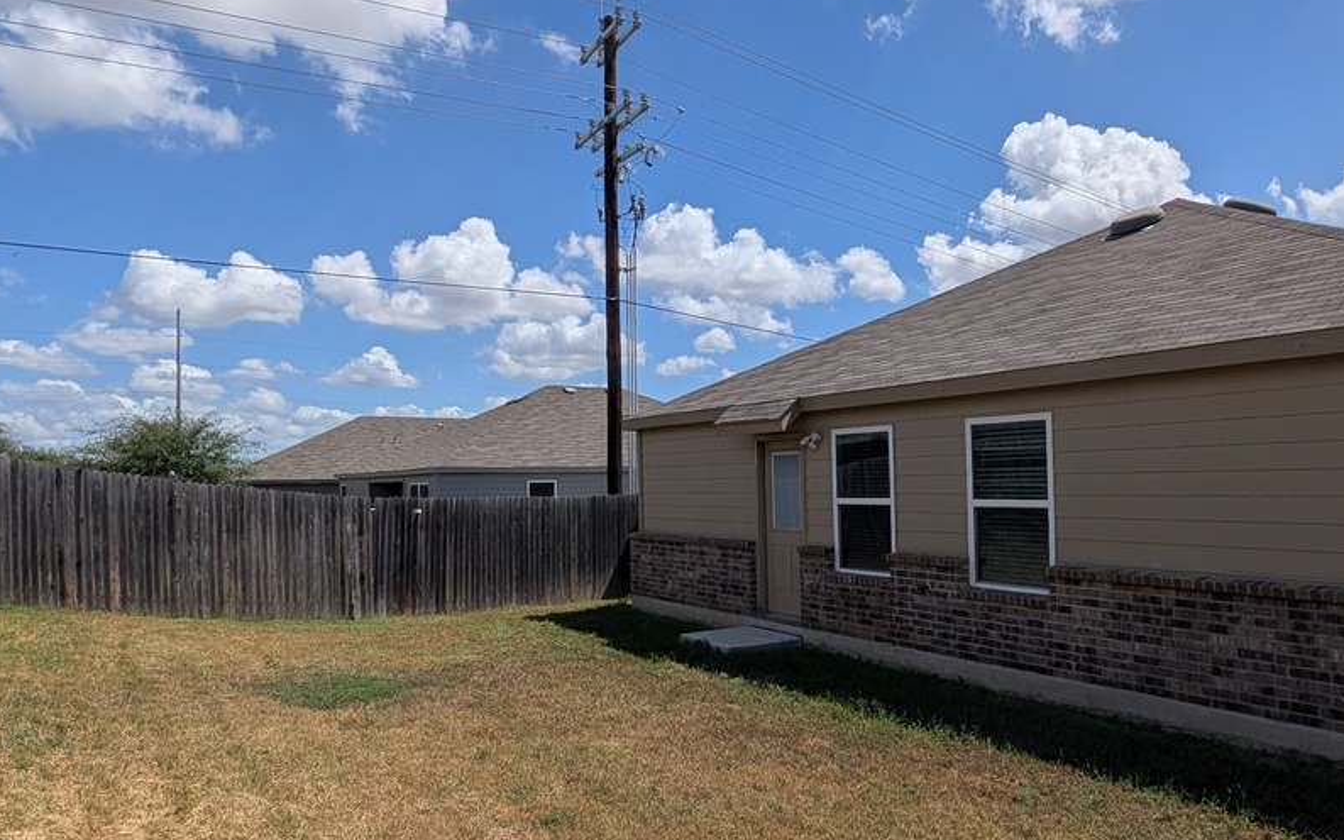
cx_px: 709
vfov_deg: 52.9
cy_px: 454
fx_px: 842
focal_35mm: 23
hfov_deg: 77.1
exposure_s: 1/6494
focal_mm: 2.02
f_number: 1.7
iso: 55
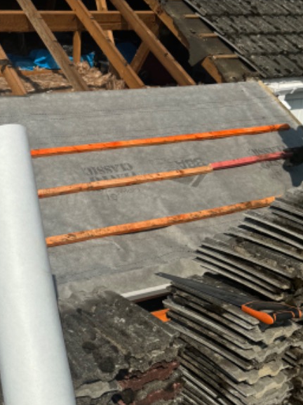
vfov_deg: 37.8
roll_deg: -1.8
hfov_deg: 28.1
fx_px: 584
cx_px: 36
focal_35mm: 50
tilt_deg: -14.8
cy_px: 139
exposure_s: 1/9009
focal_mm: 6.76
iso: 80
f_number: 1.78
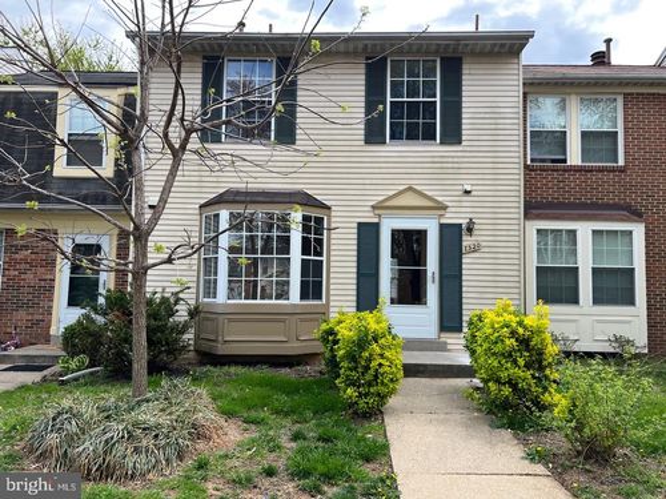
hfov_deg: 67.3
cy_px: 250
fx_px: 500
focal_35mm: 26
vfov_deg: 53.1
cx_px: 333
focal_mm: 5.7
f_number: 1.5
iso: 50
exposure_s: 1/1147
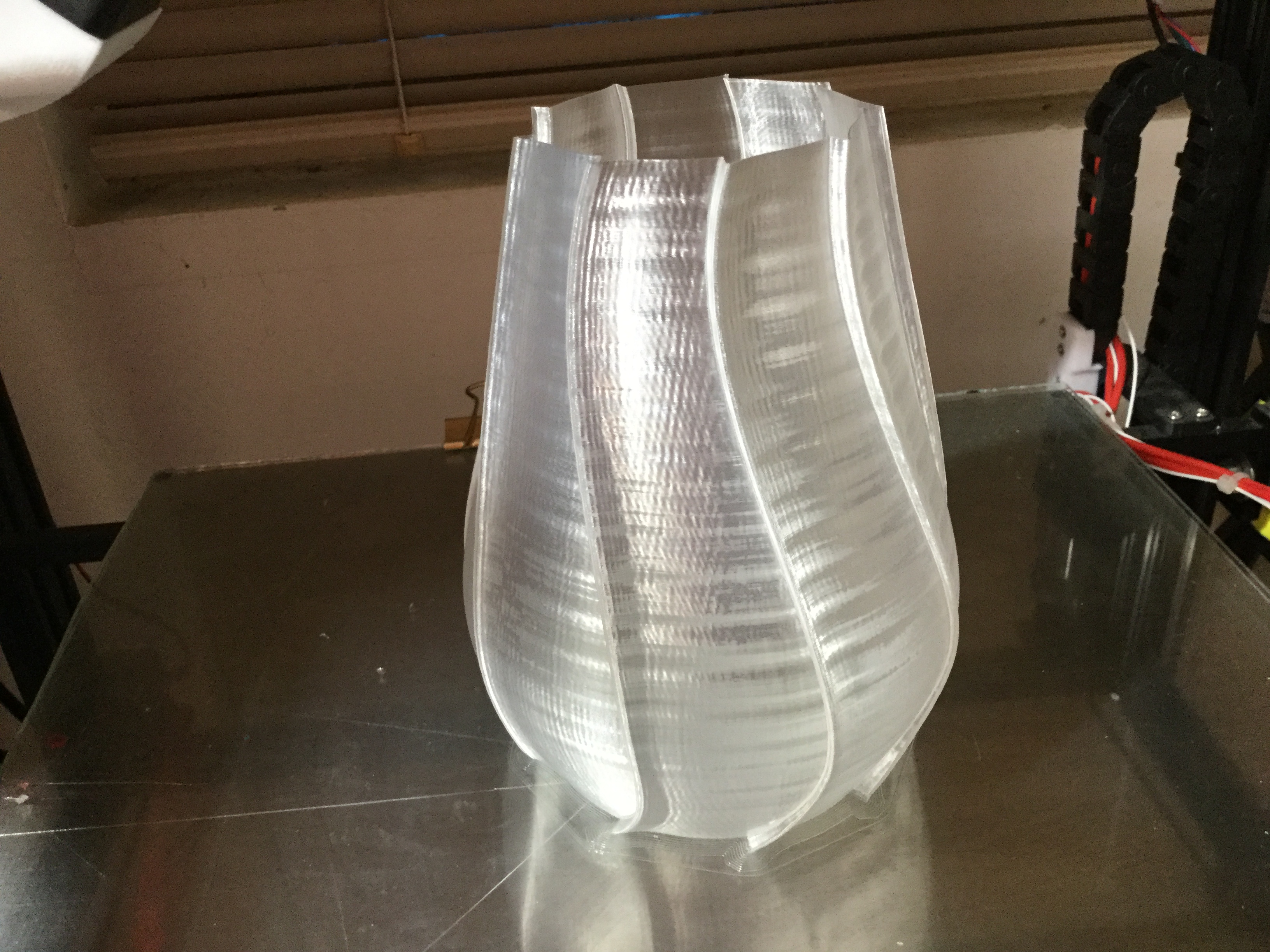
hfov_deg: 58.4
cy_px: 476
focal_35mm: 31
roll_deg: +1.2
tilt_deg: -29.3
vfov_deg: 45.4
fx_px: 1137
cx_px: 635
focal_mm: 3.3
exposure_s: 1/30
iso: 160
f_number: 2.4
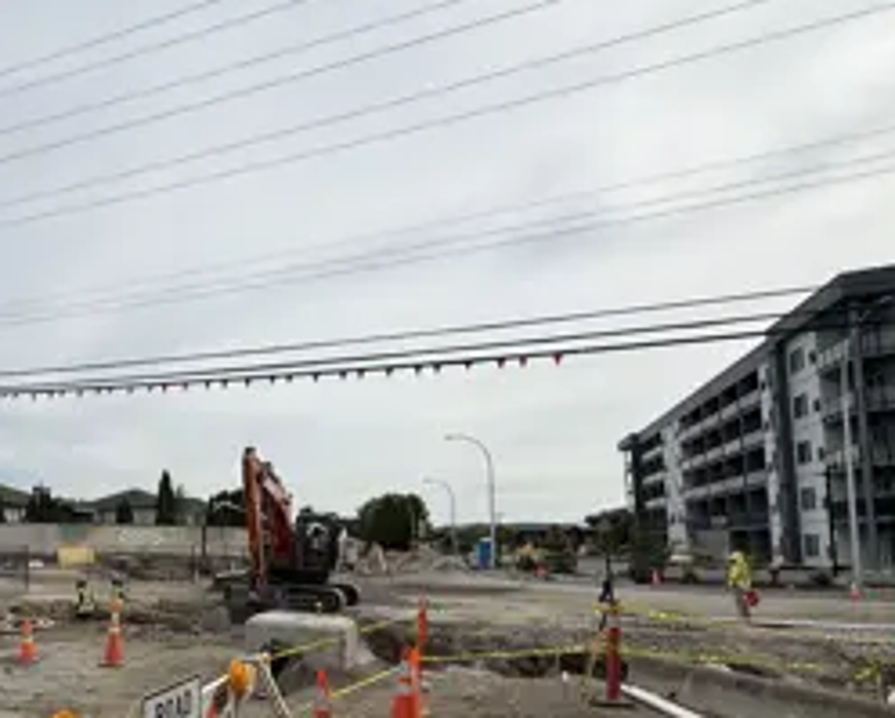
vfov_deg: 60.5
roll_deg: +1.2
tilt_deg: +3.5
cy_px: 520
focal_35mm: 22
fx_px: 583
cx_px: 245
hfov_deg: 70.9
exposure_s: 1/3663
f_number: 2.2
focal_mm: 2.22
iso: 50
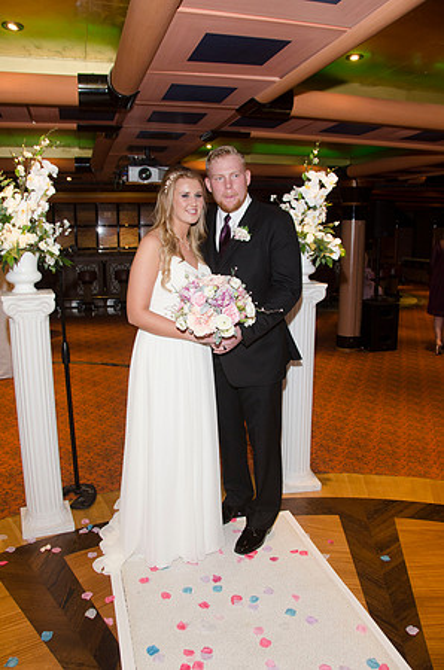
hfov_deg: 47.7
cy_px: 335
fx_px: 502
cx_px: 222
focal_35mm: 27
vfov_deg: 67.5
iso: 400
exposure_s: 1/60
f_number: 5.6
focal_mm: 18
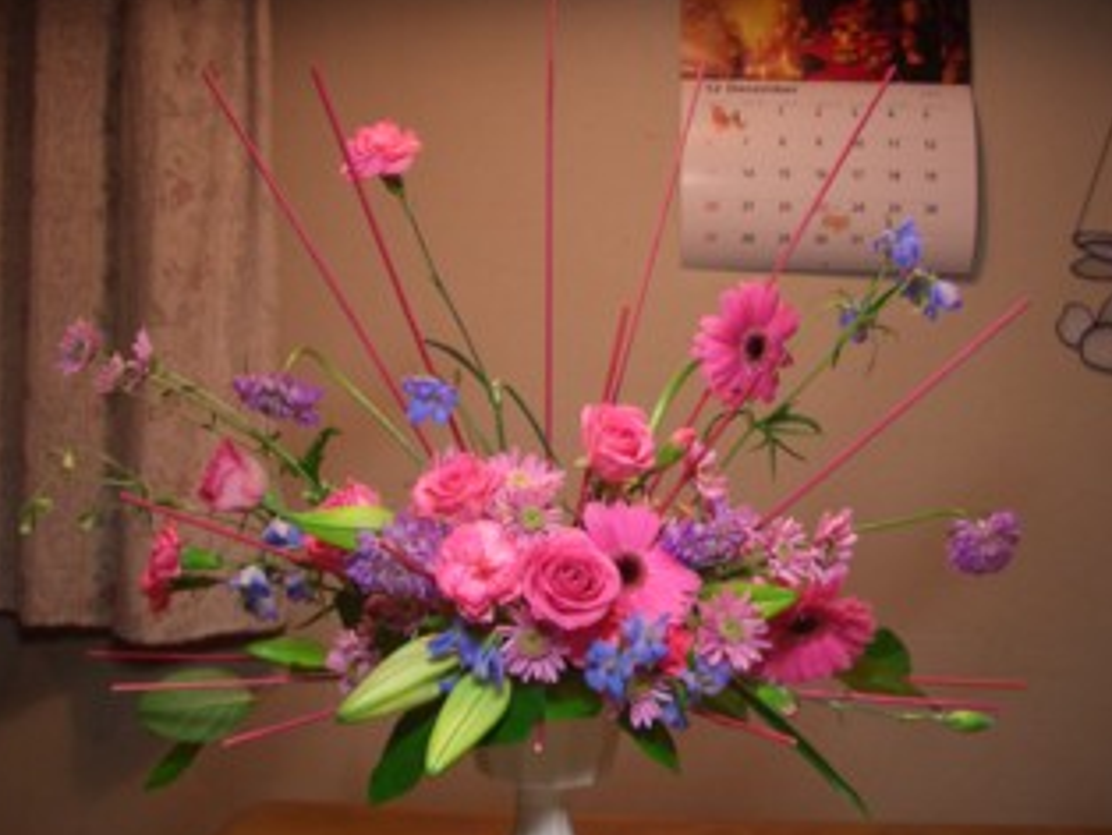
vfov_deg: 36.9
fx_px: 1254
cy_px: 440
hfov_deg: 47.8
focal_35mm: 39
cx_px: 570
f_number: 2.6
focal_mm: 5.8
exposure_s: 1/60
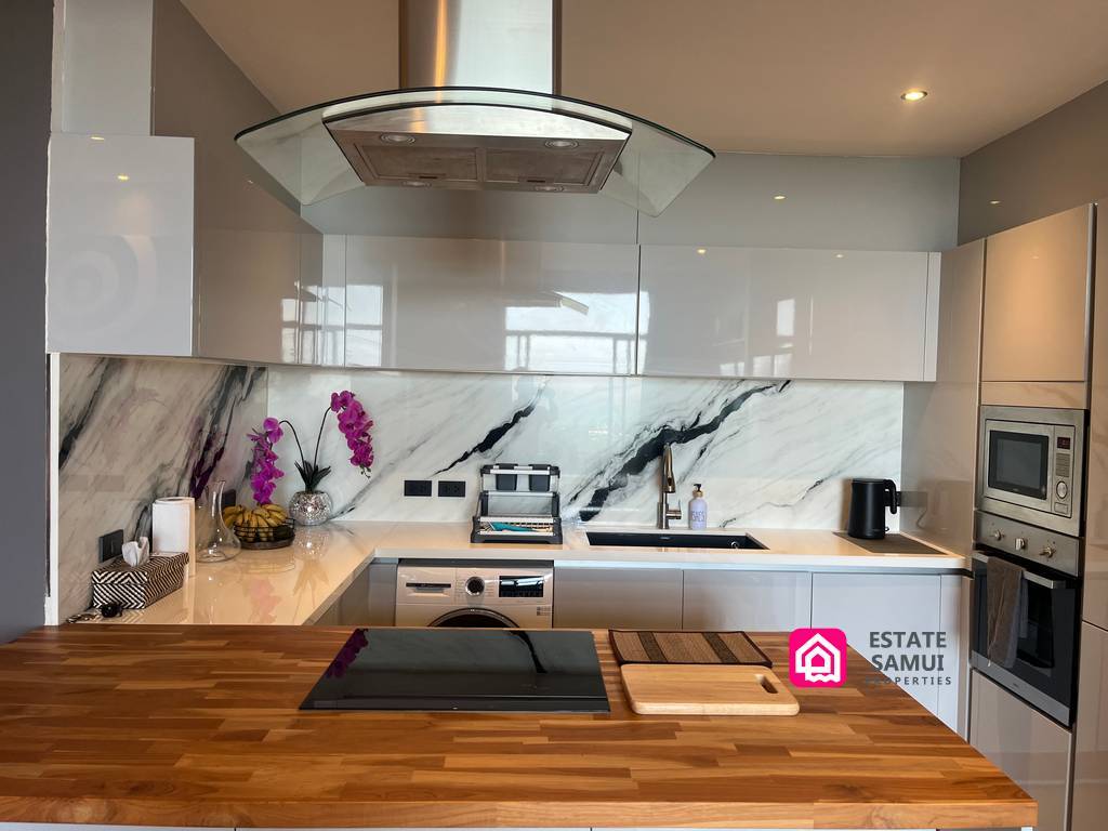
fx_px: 832
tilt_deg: -2.0
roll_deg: -2.1
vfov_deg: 53.1
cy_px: 416
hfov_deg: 67.3
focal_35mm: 26
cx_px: 554
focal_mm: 5.1
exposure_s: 1/100
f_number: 1.6
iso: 64
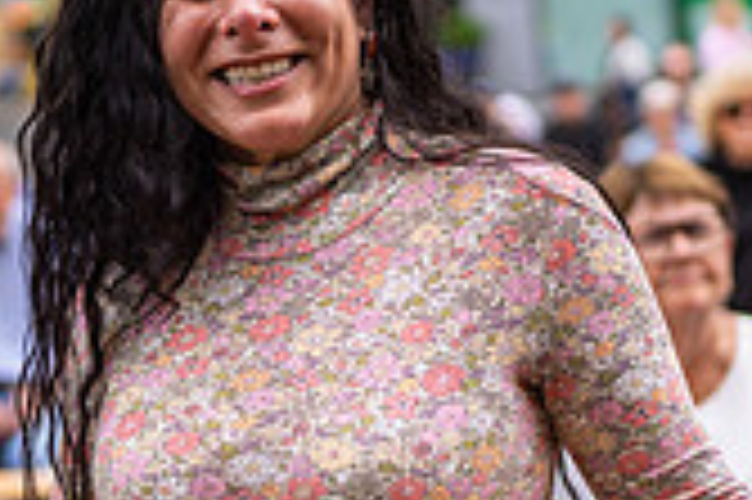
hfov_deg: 14.0
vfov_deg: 9.4
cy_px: 213
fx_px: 3047
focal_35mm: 146
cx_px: 186
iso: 80
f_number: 1.4
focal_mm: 35
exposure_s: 1/2000
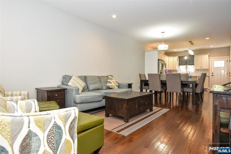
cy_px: 77
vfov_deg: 59.5
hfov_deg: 81.2
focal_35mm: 21
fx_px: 135
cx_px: 116
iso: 800
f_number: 3.5
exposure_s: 1/60
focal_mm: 21
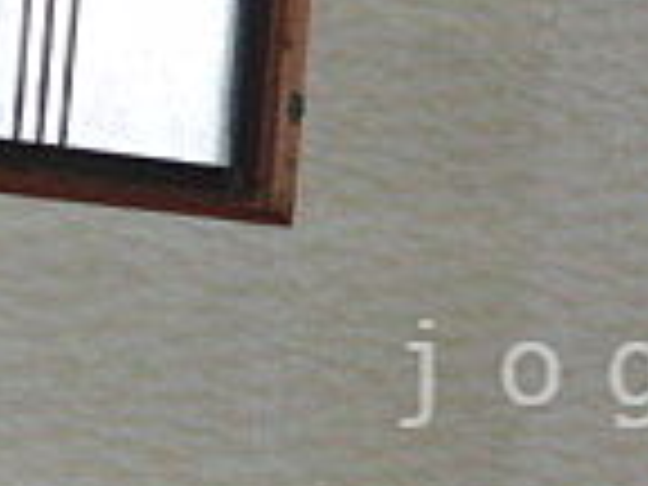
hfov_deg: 11.8
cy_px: 374
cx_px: 706
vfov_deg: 9.0
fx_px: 3089
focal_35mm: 165
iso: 400
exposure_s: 1/60
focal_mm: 6.42
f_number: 3.6
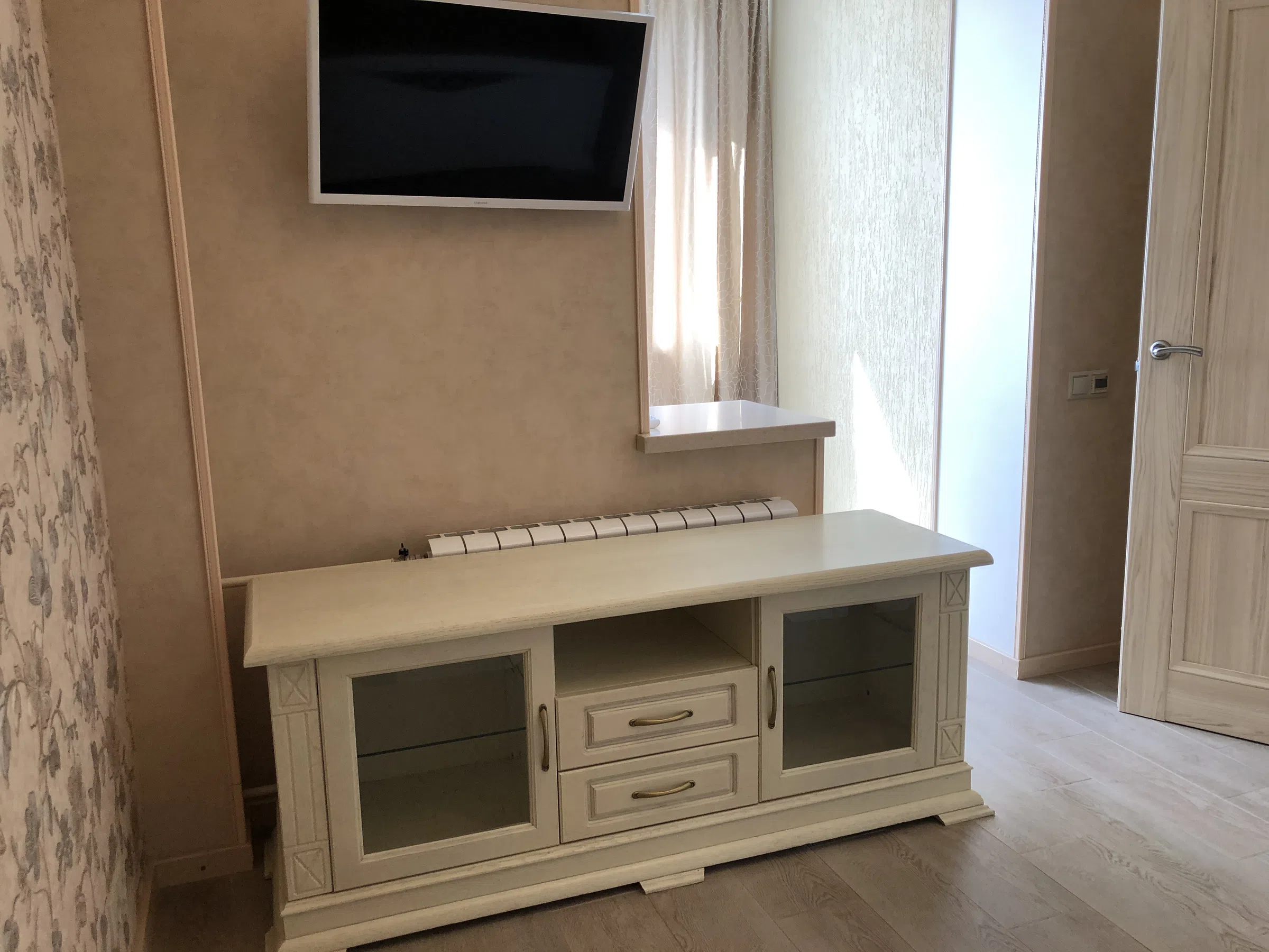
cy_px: 476
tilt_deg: -9.2
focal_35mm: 28
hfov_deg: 63.4
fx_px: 1026
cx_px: 634
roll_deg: +1.7
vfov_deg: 49.7
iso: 25
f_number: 1.8
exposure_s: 1/33
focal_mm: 3.99
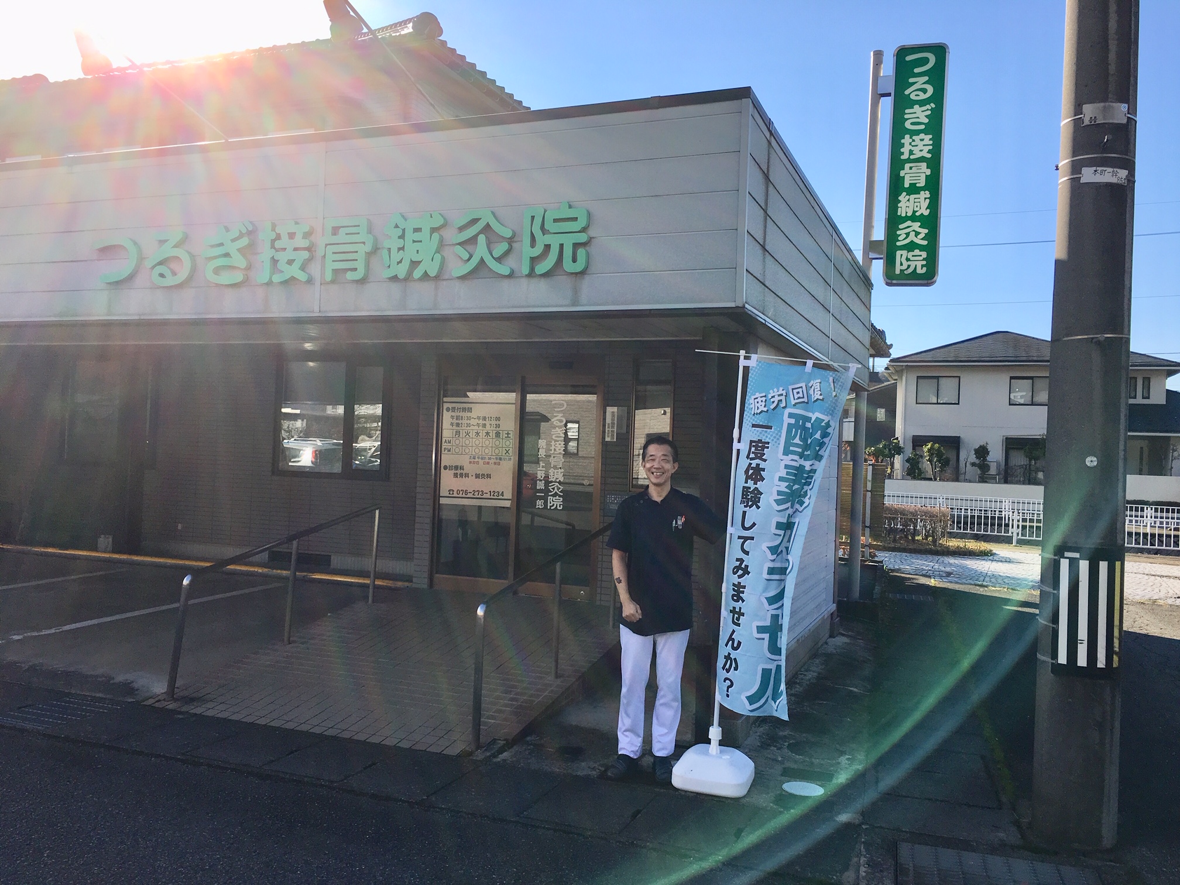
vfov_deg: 48.2
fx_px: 989
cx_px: 590
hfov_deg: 61.7
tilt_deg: +1.6
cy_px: 442
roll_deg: -3.0
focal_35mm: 29
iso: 25
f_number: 2.2
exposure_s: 1/1241
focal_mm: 4.15
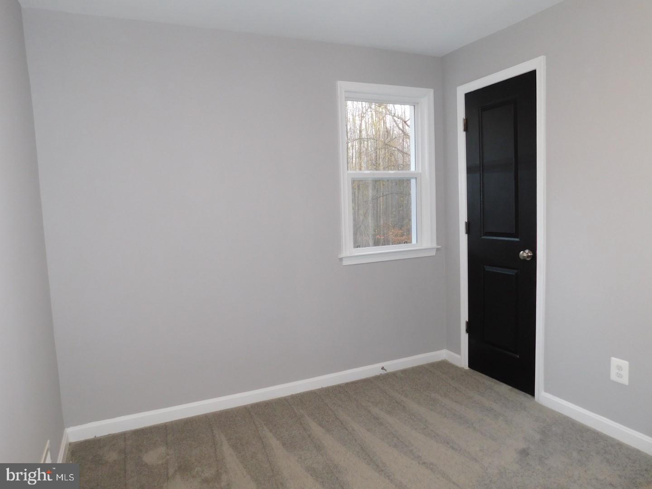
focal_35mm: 24
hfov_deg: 71.6
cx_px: 326
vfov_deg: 56.8
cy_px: 244
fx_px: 452
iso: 200
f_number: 3
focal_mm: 4.1
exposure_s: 1/30
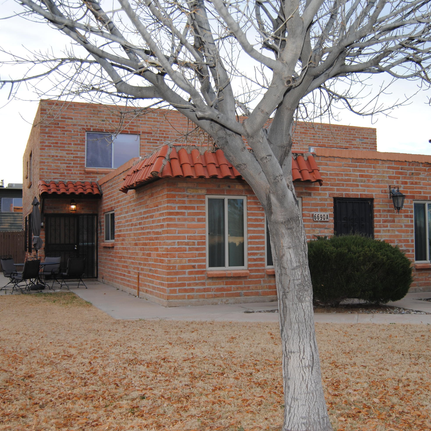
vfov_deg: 42.8
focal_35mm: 39
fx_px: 549
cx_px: 241
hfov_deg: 42.8
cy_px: 211
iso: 100
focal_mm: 20
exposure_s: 1/160
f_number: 3.5
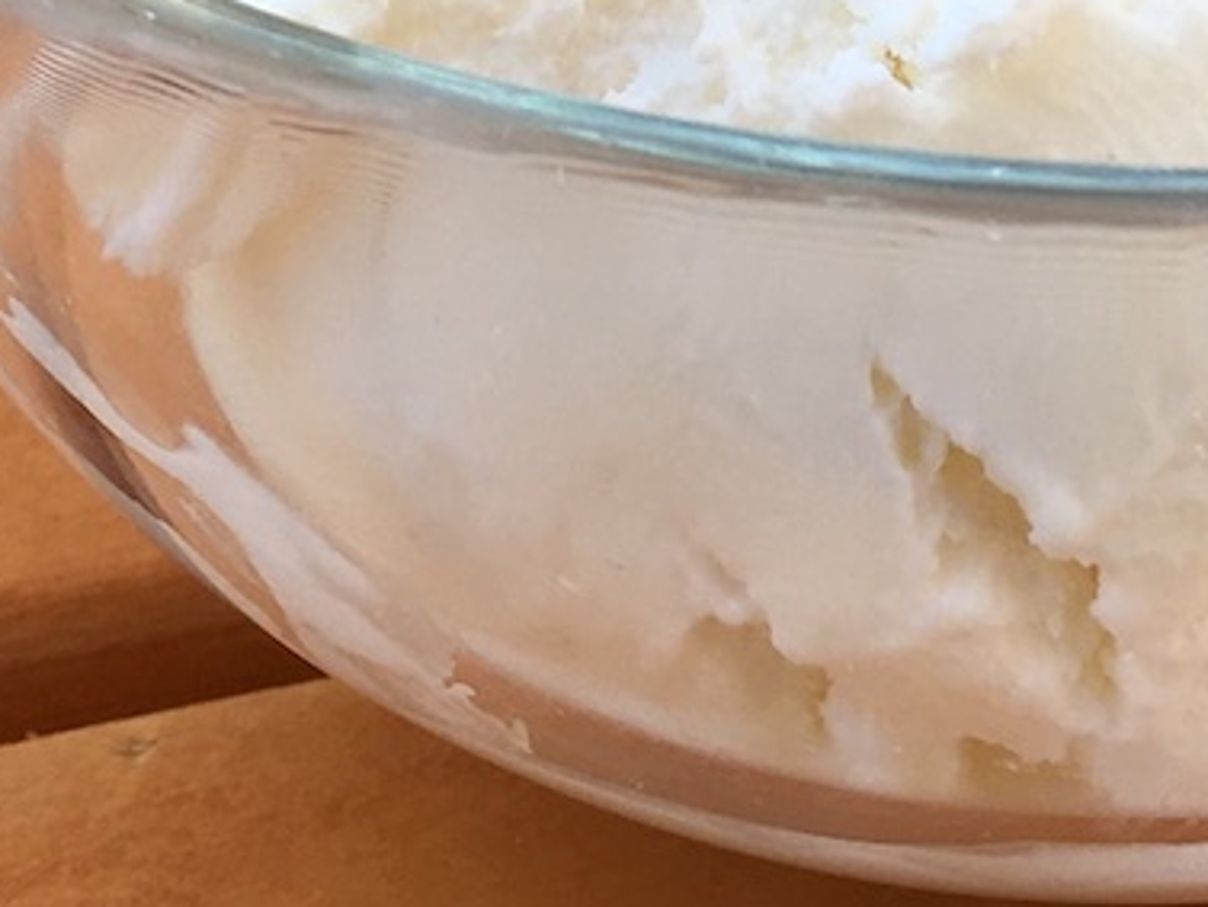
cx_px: 972
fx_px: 4329
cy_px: -538
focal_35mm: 124
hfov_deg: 15.8
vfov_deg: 11.4
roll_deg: -1.2
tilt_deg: -25.6
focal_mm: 4.15
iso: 25
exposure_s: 1/439
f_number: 2.2
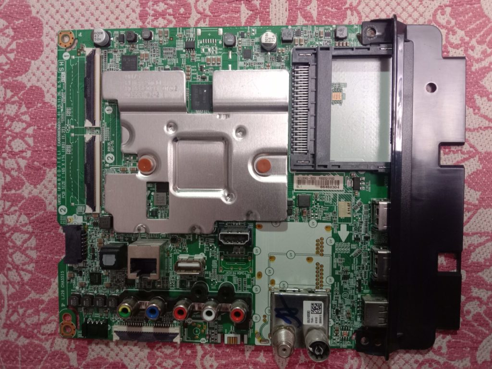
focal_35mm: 26
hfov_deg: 67.3
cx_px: 246
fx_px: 370
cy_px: 184
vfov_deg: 53.1
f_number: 2.2
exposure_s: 1/25
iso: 512
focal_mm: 3.65
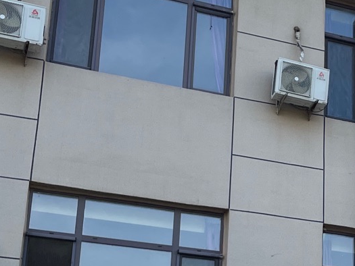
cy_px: 266
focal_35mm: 99
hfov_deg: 18.4
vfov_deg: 14.7
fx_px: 1016
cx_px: 469
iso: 50
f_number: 1.6
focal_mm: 4.2
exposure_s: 1/1024
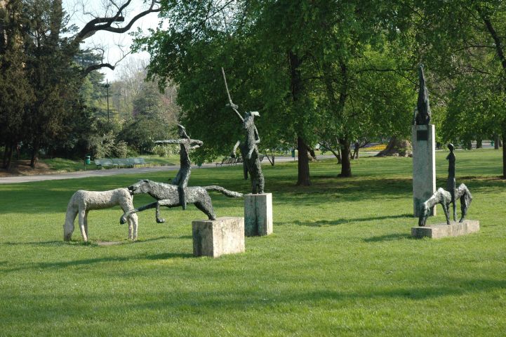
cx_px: 253
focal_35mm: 66
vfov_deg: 20.6
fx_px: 927
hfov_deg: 30.5
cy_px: 168
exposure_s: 1/250
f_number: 5.6
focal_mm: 44
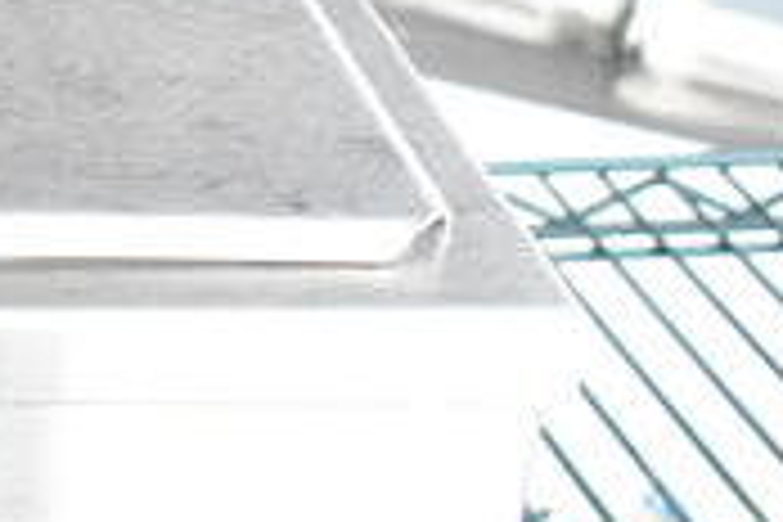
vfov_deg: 11.7
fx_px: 2523
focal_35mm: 116
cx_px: -558
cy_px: 61
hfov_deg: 15.5
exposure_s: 1/160
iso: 1600
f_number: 6.3
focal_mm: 22
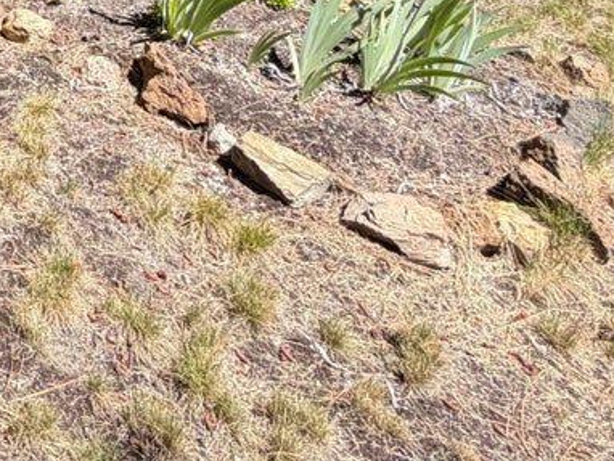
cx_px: -229
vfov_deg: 22.0
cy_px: -299
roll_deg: -1.2
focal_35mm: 50
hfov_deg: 29.1
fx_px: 887
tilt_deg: -3.8
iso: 40
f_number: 2.2
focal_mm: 2.22
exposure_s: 1/638
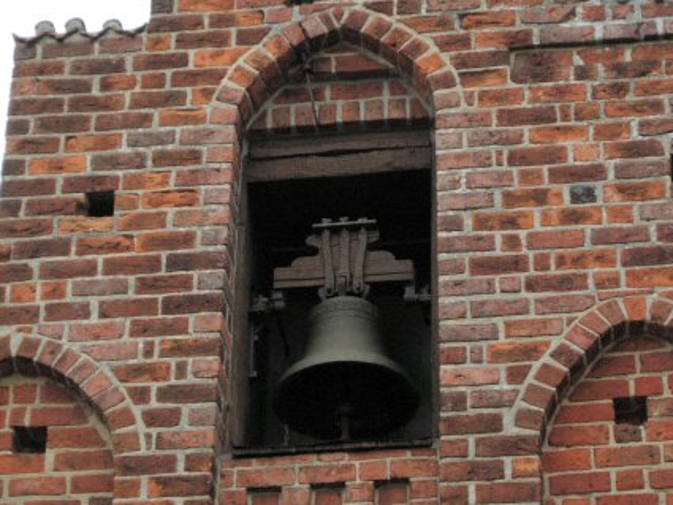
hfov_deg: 16.8
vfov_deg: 12.7
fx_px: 2275
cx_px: 336
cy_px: 252
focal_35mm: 117
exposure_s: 1/256
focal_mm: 24.5
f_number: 5.1
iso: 200
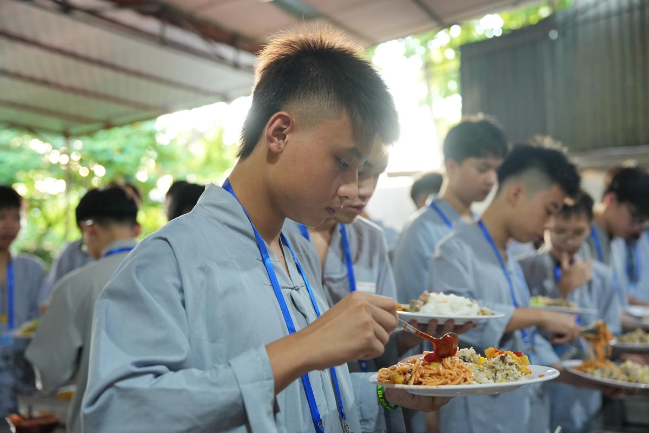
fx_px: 775
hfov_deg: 45.4
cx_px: 324
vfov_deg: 31.2
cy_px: 216
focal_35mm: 43
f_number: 2.8
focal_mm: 43
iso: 2500
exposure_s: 1/125
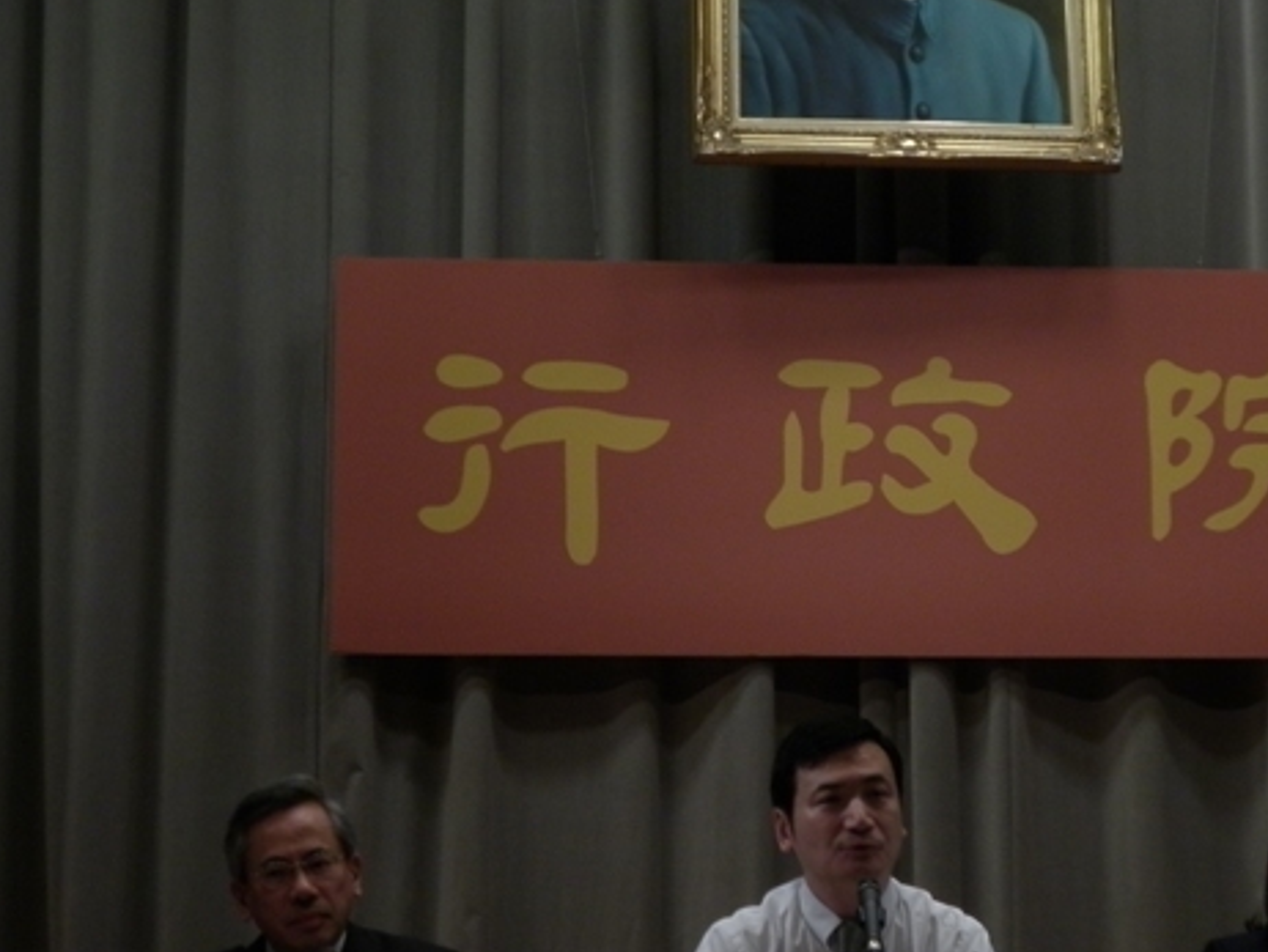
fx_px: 3702
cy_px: 653
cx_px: 951
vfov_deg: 14.6
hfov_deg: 19.3
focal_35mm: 101
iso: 80
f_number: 3.8
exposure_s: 1/50
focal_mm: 9
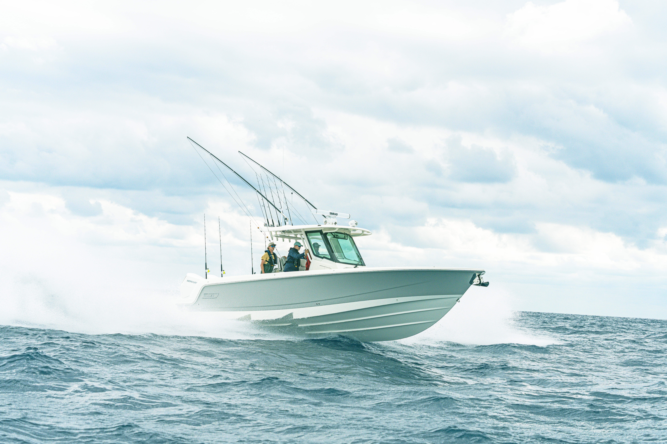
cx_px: 334
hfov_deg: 28.5
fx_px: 1315
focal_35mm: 71
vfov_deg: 19.2
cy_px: 222
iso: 200
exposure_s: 1/2000
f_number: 6.3
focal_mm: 71
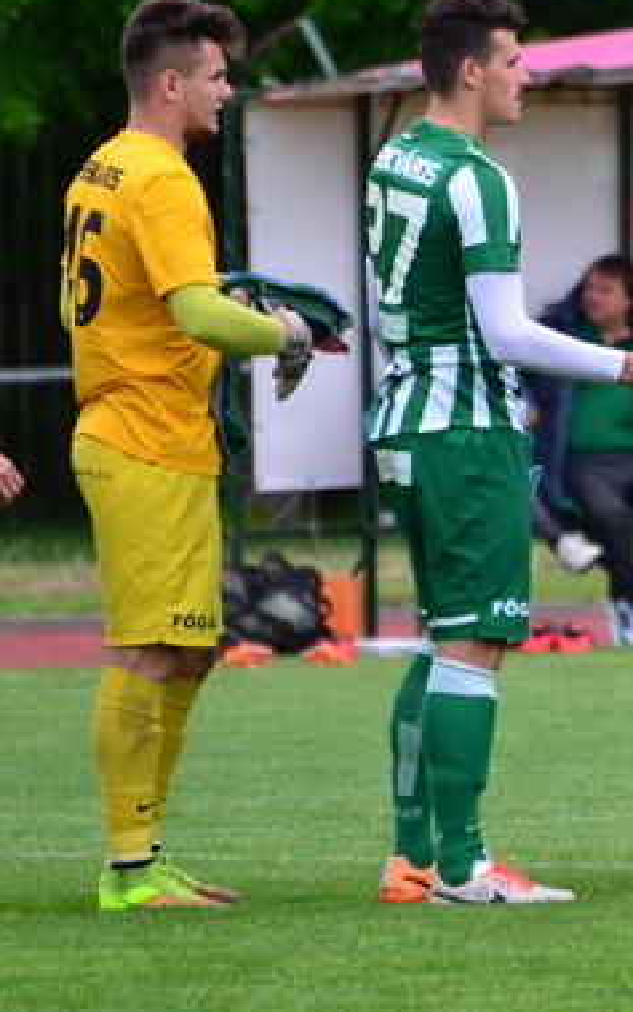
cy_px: 350
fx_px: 26626
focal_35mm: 965
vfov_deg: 2.2
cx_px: 1063
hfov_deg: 1.4
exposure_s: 1/500
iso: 500
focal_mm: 300
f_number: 5.6
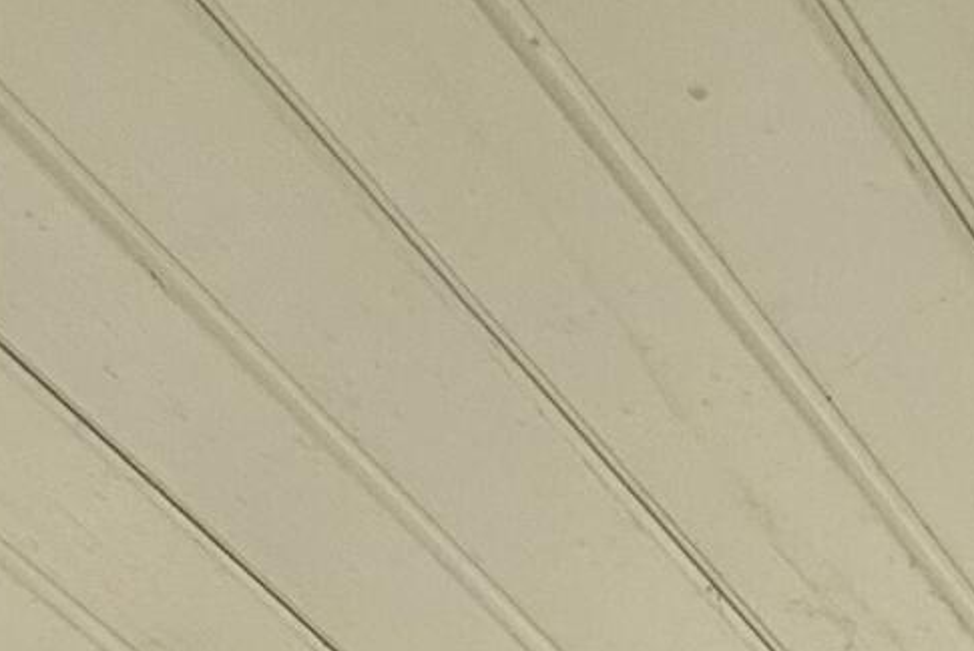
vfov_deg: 9.8
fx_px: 2436
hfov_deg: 21.5
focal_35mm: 90
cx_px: 1058
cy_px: 2160
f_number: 2.2
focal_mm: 2.22
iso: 64
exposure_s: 1/1848
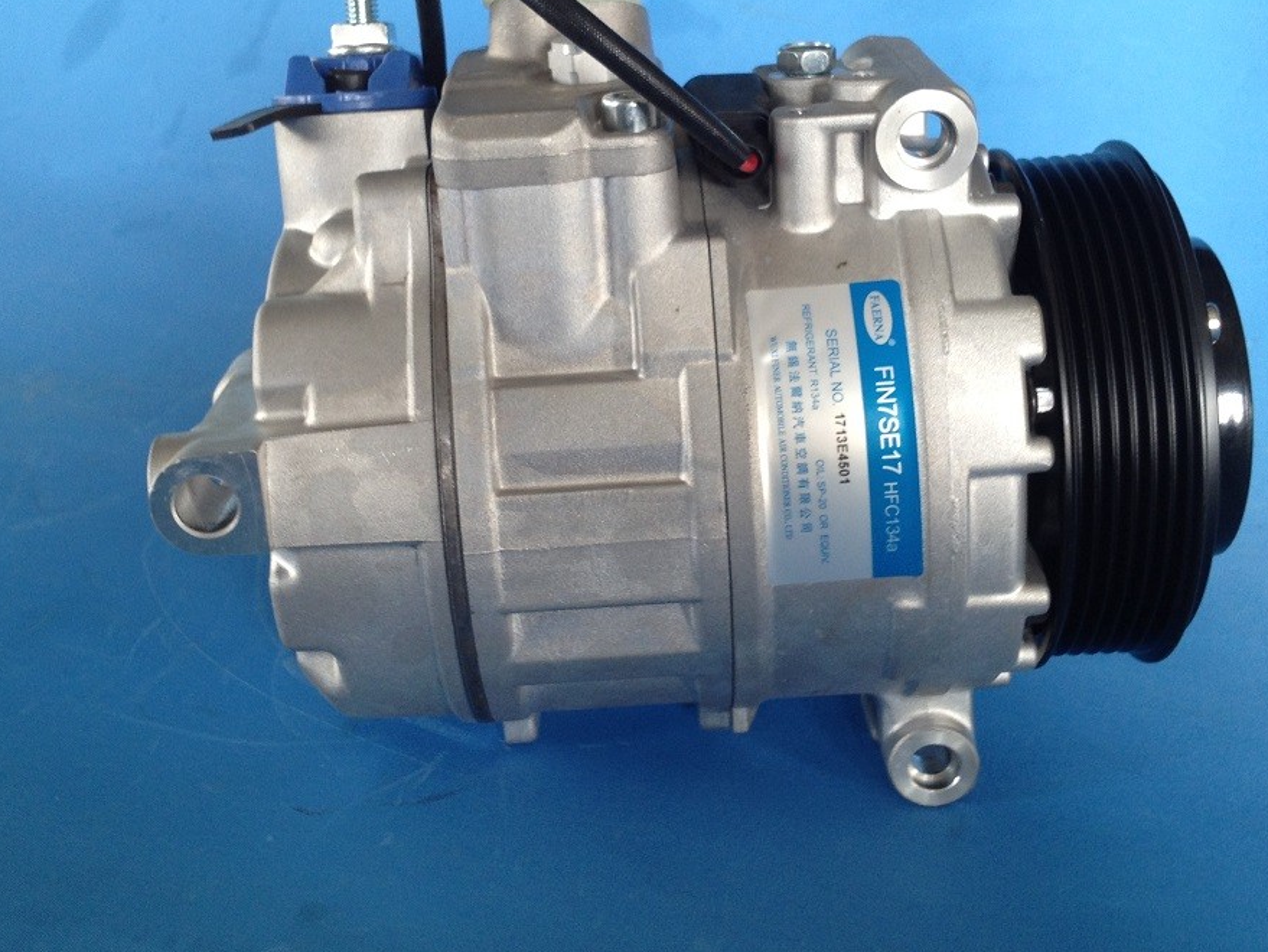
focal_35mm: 52
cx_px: 613
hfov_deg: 36.8
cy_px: 394
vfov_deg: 28.0
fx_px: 1906
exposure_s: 1/20
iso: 80
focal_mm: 4.28
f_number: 2.4
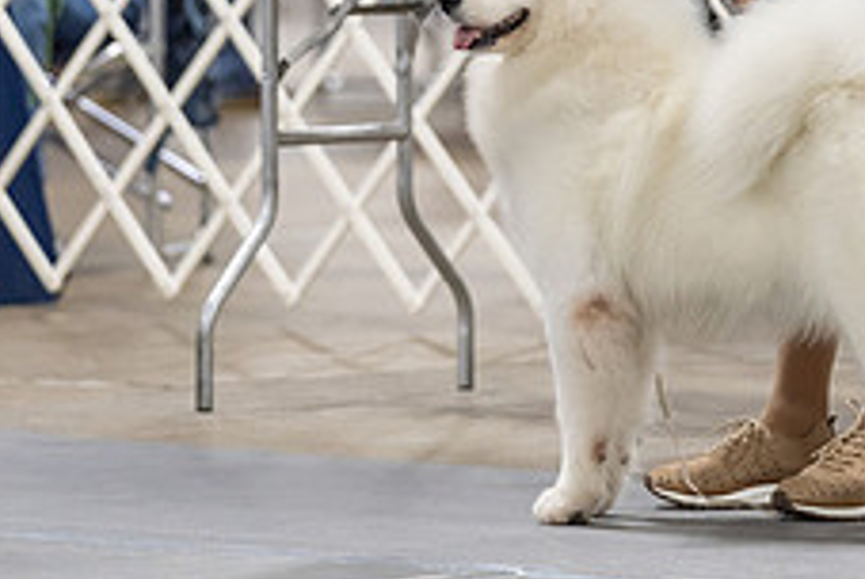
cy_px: 13
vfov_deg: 3.5
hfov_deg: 5.2
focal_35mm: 393
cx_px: 507
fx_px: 9455
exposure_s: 1/160
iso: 2000
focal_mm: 154
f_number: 2.8
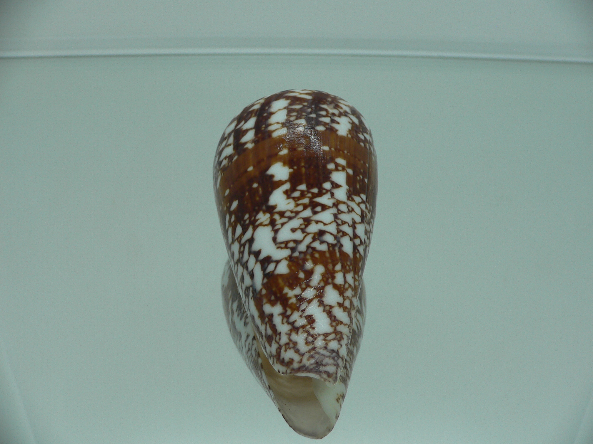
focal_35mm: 35
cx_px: 296
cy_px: 222
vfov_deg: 40.7
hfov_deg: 52.6
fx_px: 600
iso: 80
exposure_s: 1/60
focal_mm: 4.6
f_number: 2.8
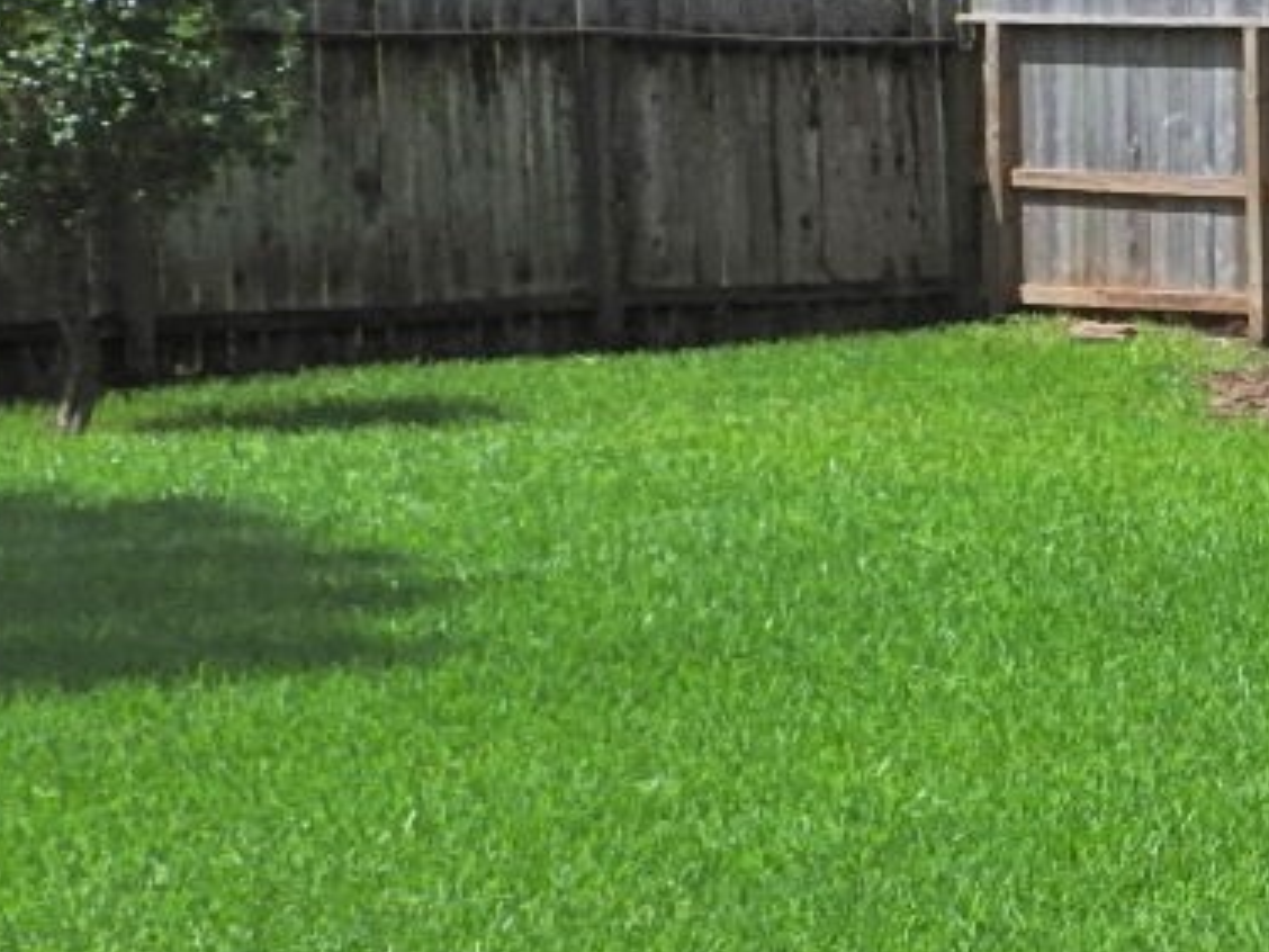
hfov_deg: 15.9
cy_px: 554
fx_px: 3739
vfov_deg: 14.5
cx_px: 2379
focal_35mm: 102
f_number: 3.3
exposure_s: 1/2000
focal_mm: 4.3
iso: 100
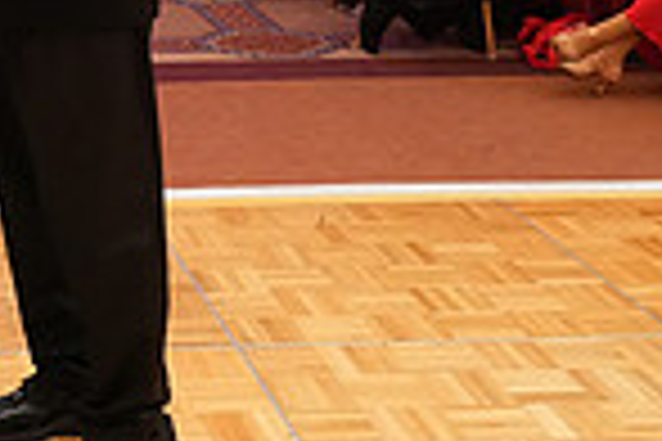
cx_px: -216
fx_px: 1747
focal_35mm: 95
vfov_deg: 13.7
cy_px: -182
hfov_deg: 19.6
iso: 3200
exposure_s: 1/125
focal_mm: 24
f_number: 4
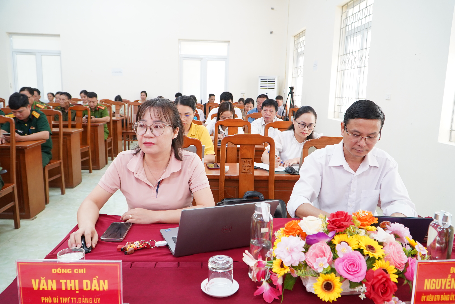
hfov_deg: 67.4
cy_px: 152
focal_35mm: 27
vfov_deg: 47.9
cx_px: 228
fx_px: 341
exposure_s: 1/30
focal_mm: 18
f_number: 4
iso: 500
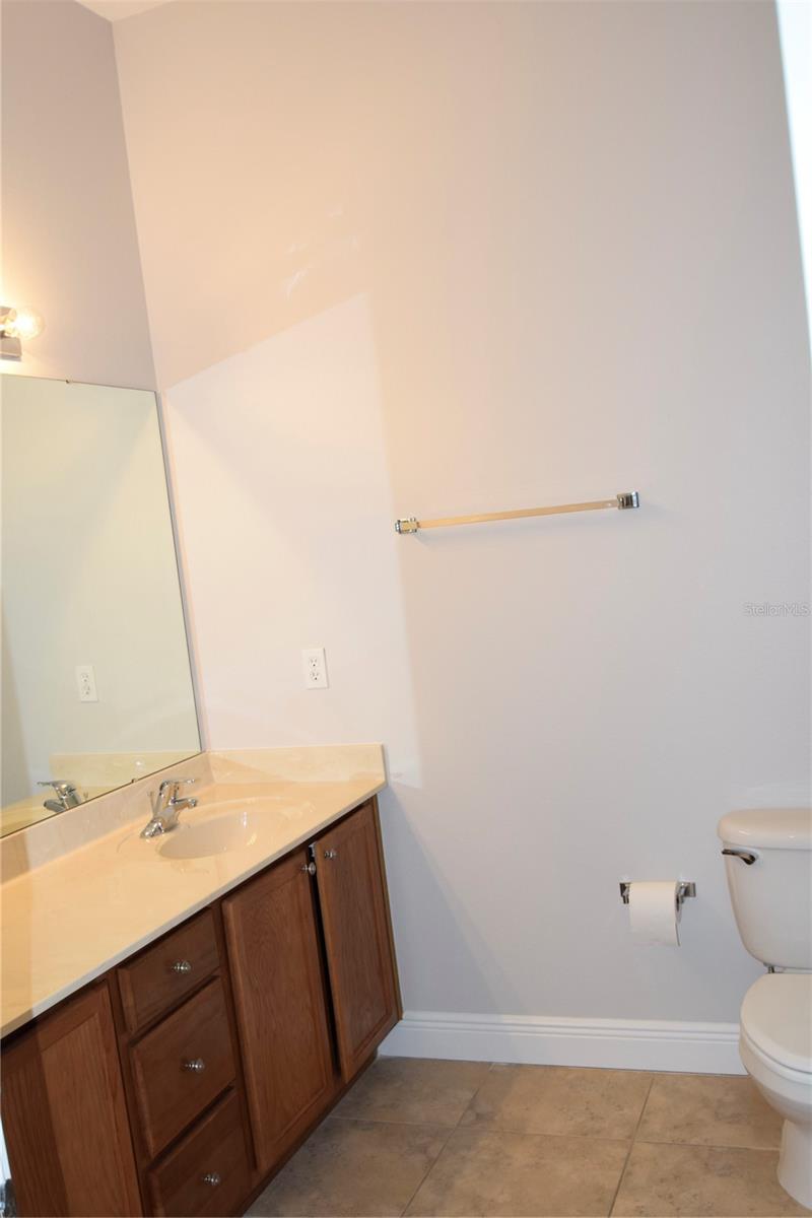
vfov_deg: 57.2
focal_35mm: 33
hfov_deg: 40.0
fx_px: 1116
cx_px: 406
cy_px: 609
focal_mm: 22
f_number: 5
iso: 800
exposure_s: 1/100
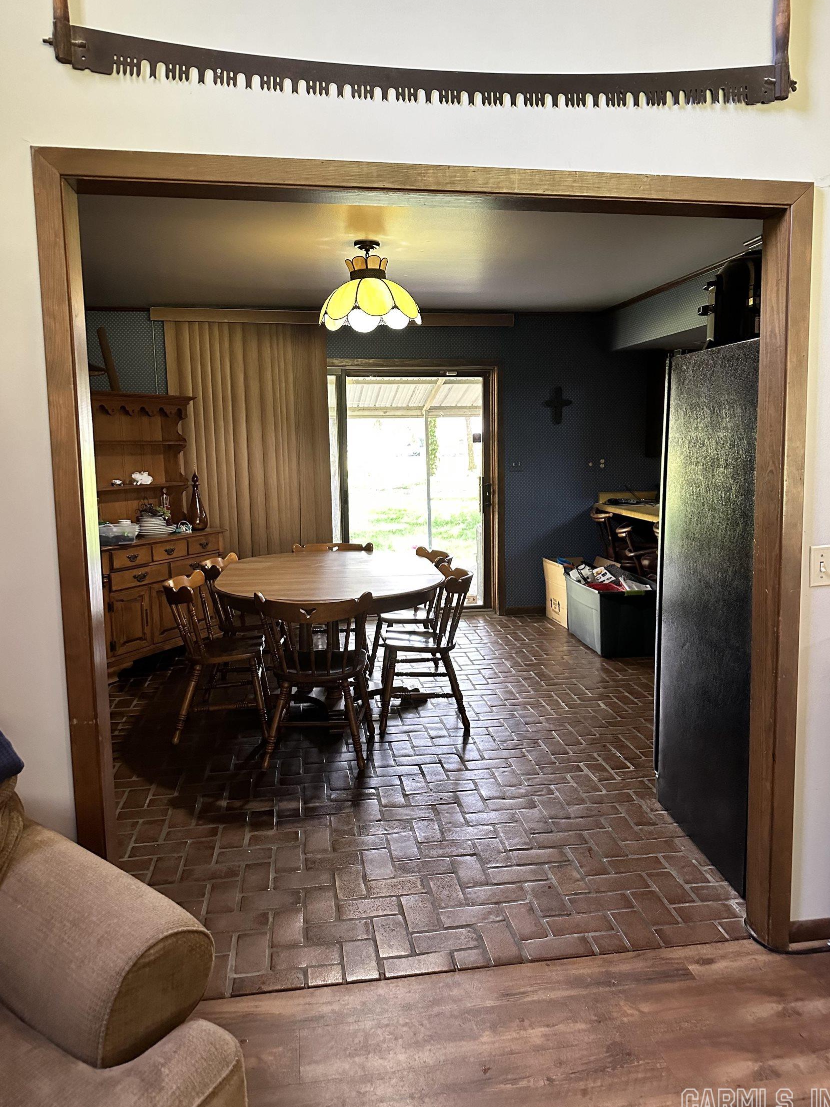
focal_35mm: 25
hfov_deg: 54.9
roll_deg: +1.8
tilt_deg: -7.1
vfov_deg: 69.4
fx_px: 799
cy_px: 545
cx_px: 424
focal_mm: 6.86
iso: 500
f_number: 1.78
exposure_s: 1/60
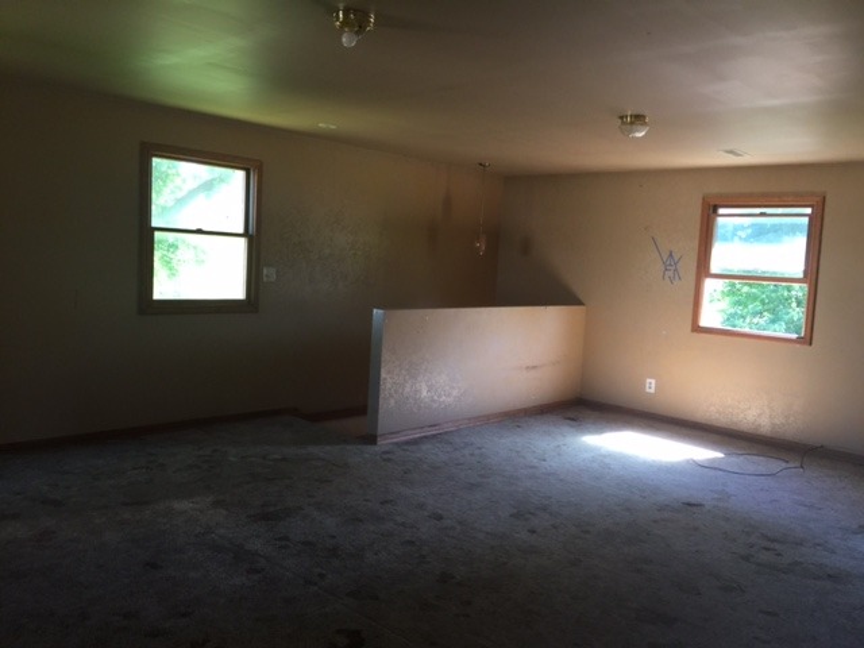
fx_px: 724
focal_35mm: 29
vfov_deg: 48.2
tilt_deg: -5.5
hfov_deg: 61.7
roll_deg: -3.7
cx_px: 432
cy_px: 324
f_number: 2.2
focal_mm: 4.15
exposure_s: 1/30
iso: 50
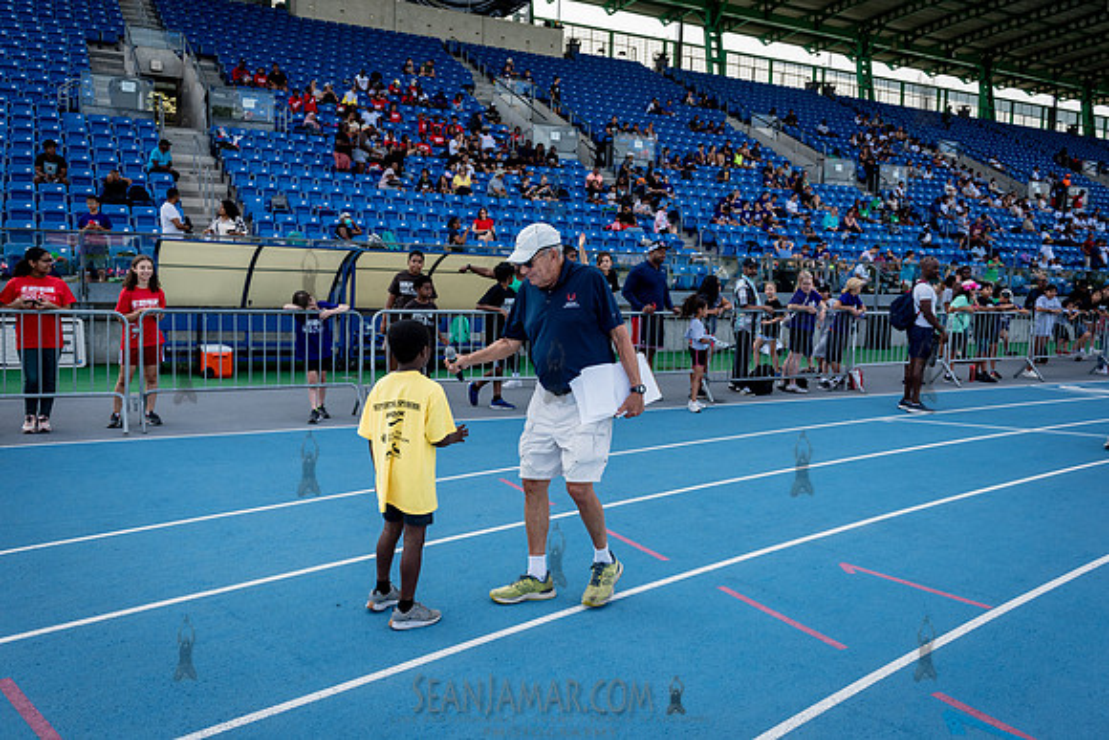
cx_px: 554
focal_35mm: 29
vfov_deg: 44.8
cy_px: 370
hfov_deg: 63.5
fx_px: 897
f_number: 5.6
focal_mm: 29
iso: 400
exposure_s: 1/640
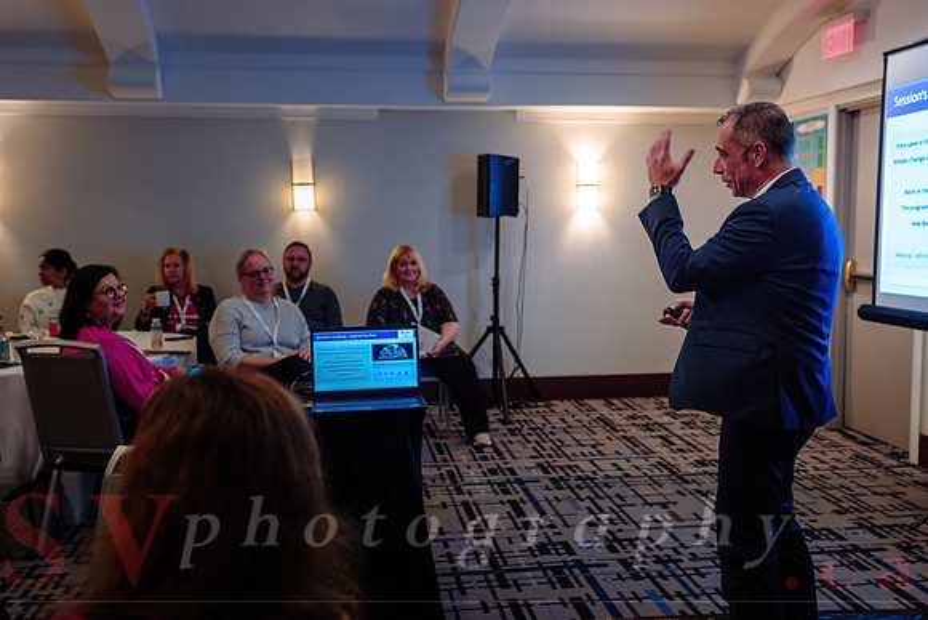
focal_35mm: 36
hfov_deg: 53.1
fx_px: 929
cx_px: 464
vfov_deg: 36.9
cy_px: 310
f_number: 3.5
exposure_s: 1/100
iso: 1000
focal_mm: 35
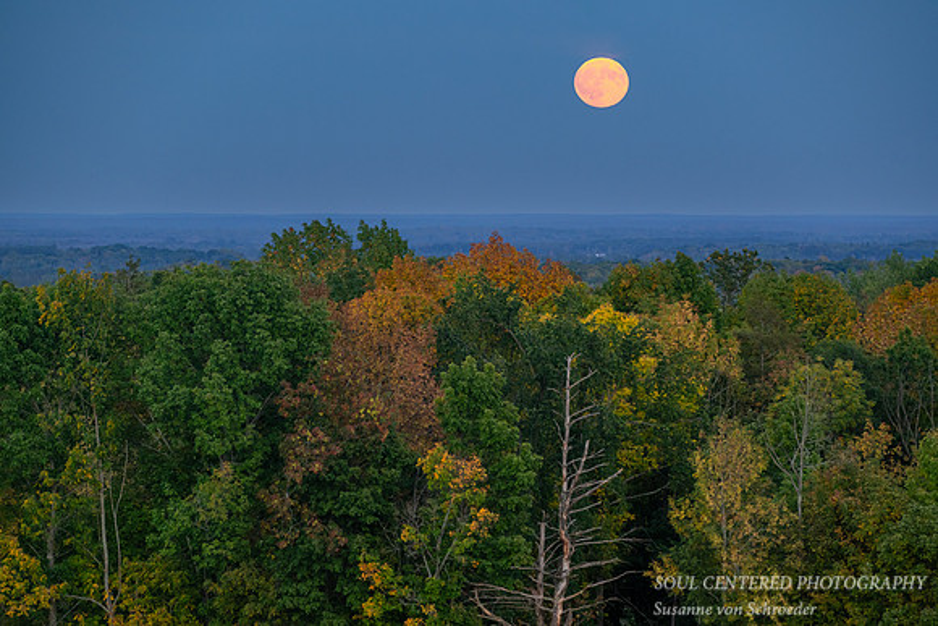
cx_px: 475
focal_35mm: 202
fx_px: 5260
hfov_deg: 10.2
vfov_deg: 6.8
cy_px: 314
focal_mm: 196
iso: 1000
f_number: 8
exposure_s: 1/25
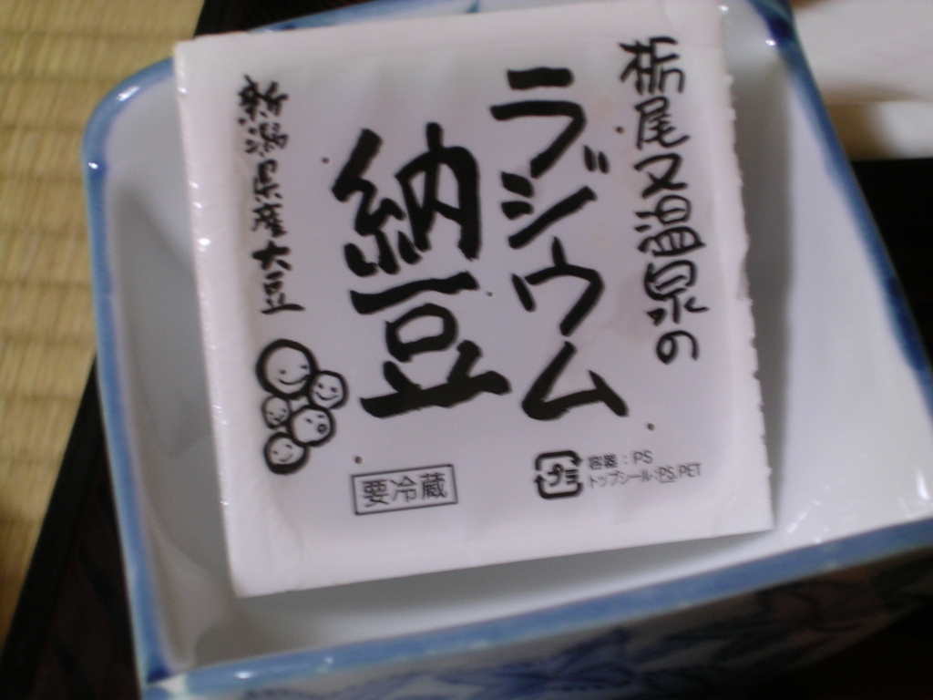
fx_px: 2561
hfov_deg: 20.7
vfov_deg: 15.6
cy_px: 350
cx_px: 466
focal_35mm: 95
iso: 138
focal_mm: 14.5
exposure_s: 1/3.6
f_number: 4.4
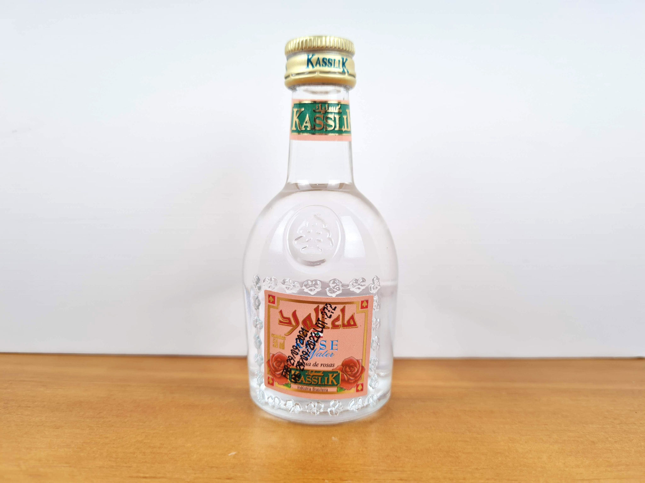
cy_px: 242
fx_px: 484
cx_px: 322
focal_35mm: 26
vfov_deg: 53.1
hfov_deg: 67.3
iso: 50
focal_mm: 5.4
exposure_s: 1/256
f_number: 1.8
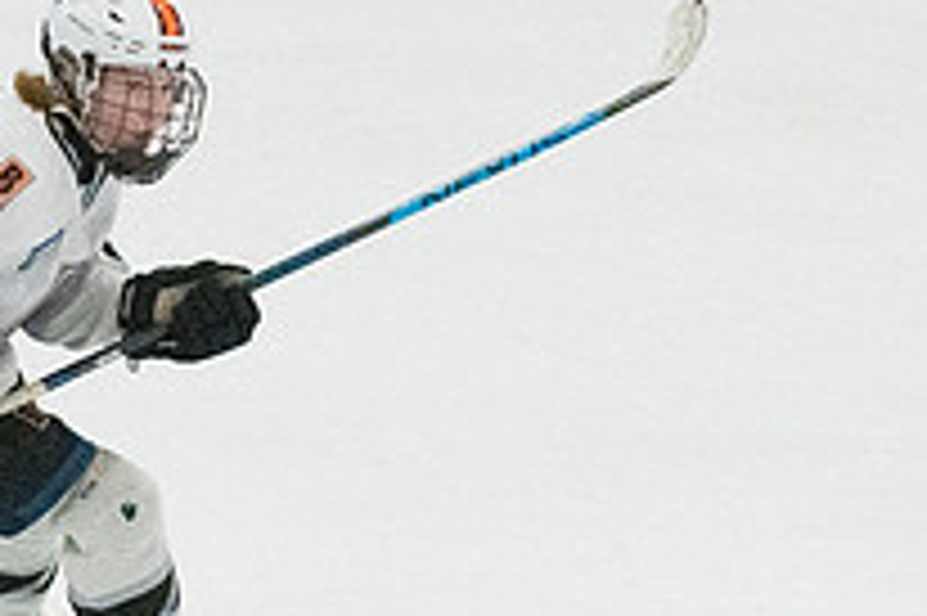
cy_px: 216
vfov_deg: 2.6
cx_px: 1161
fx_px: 13533
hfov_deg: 3.9
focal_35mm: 526
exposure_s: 1/1600
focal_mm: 125
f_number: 5
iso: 8000
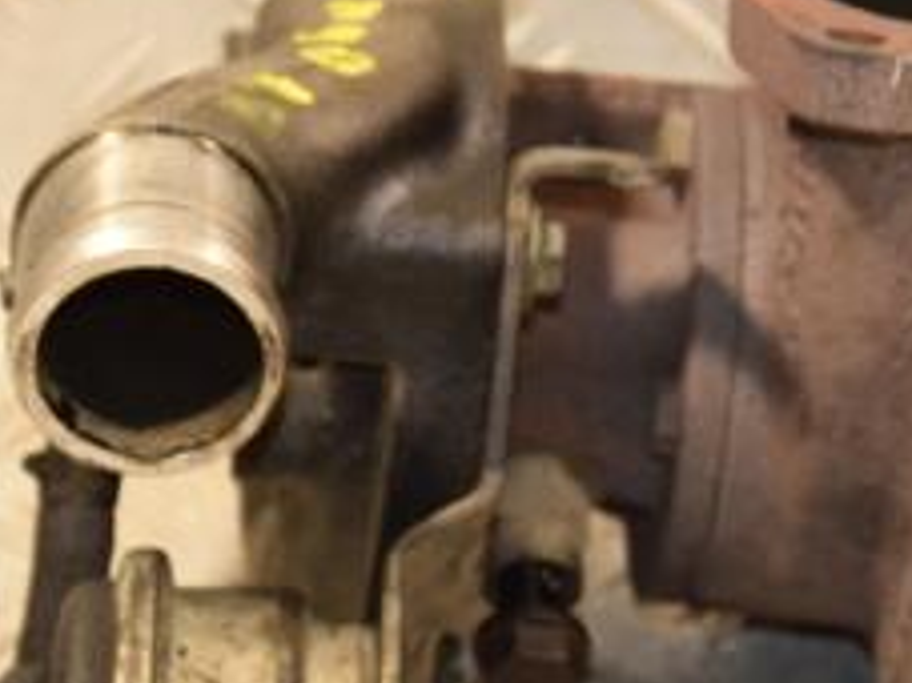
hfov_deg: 6.9
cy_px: 297
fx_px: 7538
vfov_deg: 5.2
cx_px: 558
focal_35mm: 286
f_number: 5.3
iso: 800
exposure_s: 1/125
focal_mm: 75
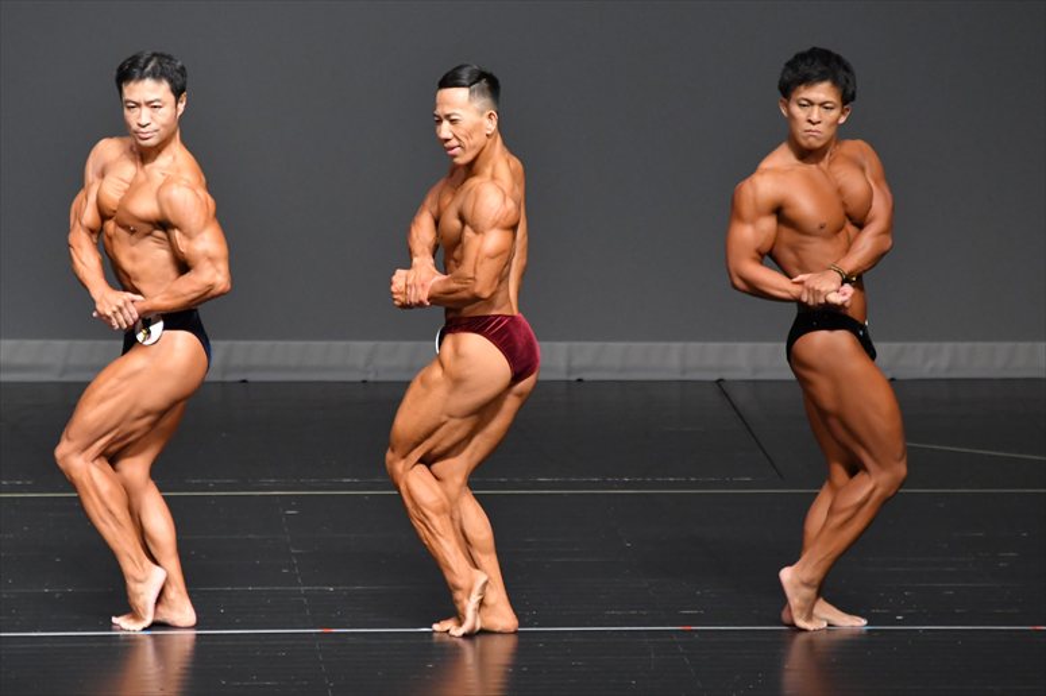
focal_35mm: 375
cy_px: 348
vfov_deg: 3.7
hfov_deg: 5.5
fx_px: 10891
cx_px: 523
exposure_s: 1/400
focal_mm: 250
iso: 5000
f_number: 5.6
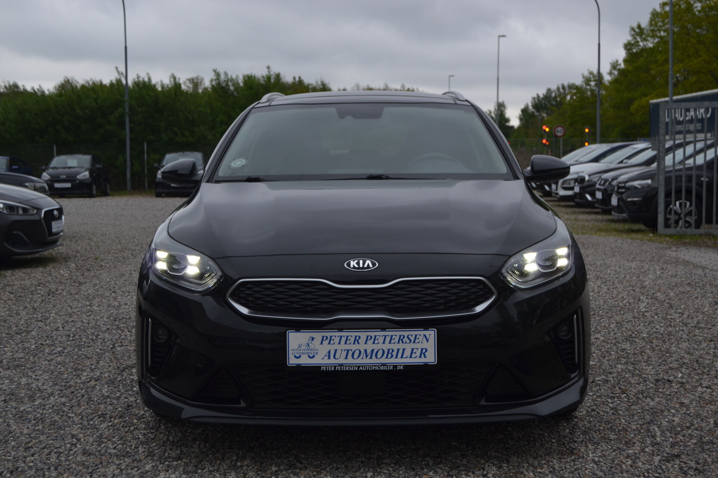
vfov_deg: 28.9
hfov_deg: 42.3
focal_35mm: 46
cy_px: 239
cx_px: 359
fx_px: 927
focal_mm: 31
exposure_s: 1/125
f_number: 5.6
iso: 100
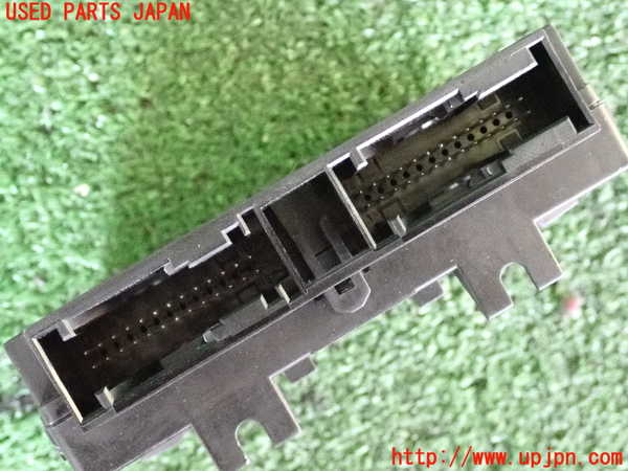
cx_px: 314
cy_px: 236
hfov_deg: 35.5
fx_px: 980
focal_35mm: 54
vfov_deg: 27.0
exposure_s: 1/125
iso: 6400
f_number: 3.3
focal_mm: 9.65
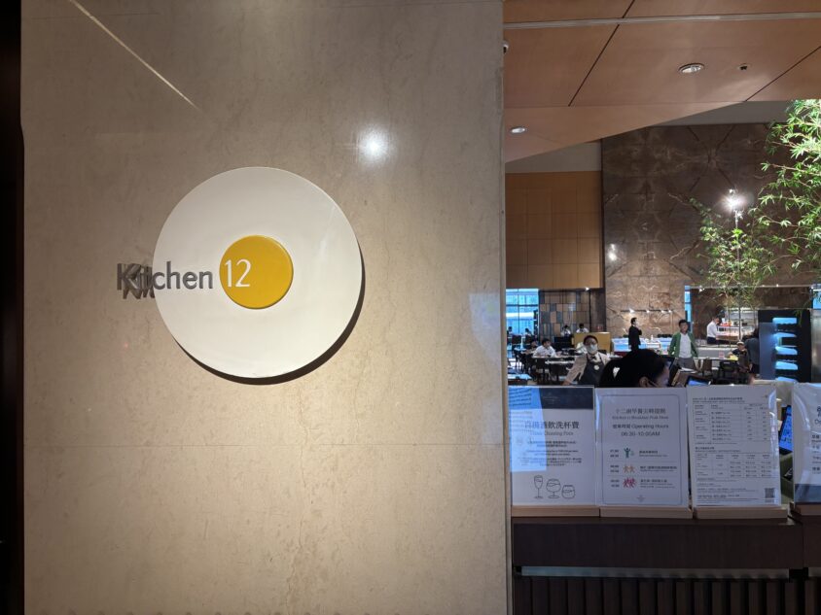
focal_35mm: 26
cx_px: 410
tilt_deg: +1.1
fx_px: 617
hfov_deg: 67.3
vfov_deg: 53.1
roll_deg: +0.8
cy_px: 308
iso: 200
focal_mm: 5.96
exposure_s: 1/60
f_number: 1.6
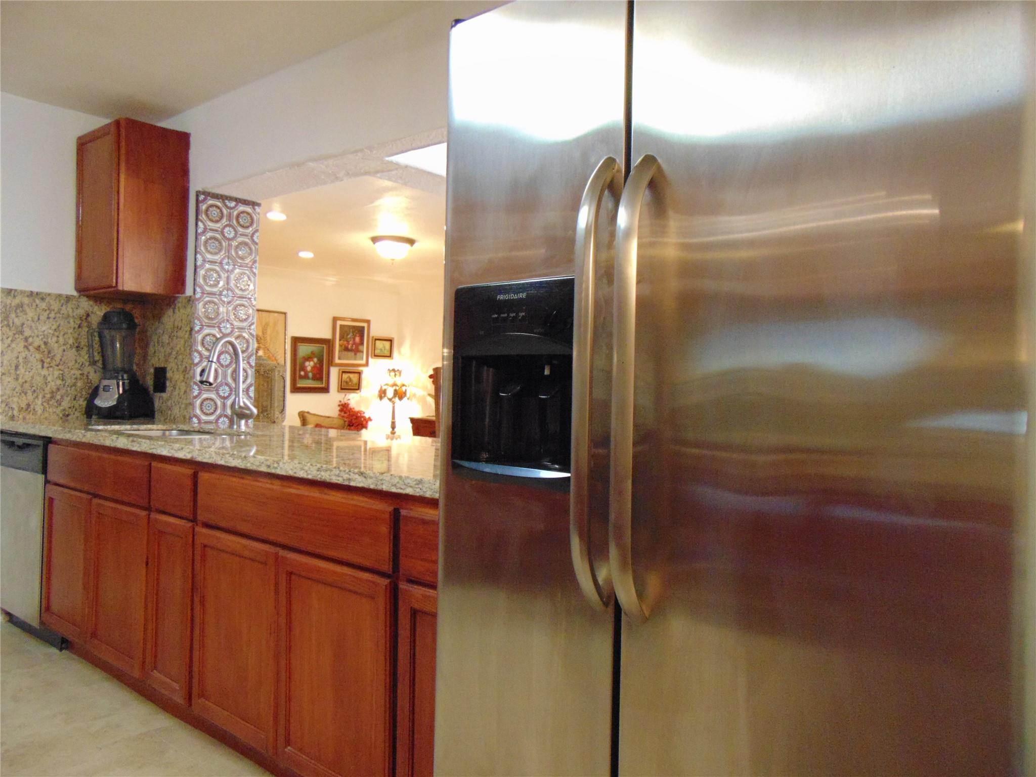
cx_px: 518
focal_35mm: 25
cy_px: 388
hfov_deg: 69.4
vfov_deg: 54.9
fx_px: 748
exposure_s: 1/20
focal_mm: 4.5
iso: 400
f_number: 3
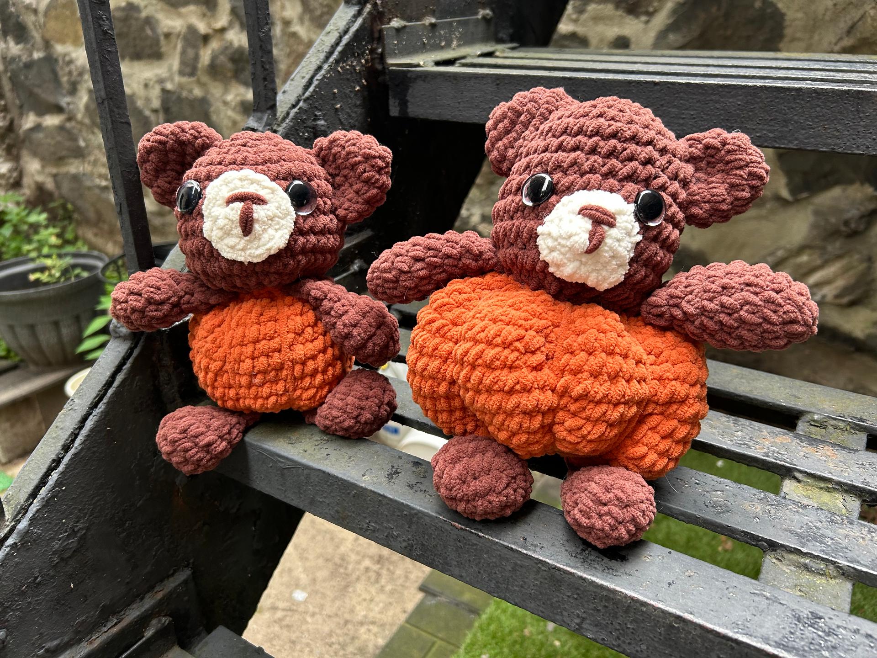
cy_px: 329
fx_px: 659
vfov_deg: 53.1
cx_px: 438
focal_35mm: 26
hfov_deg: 67.3
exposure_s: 1/86
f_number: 1.5
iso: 125
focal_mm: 5.7
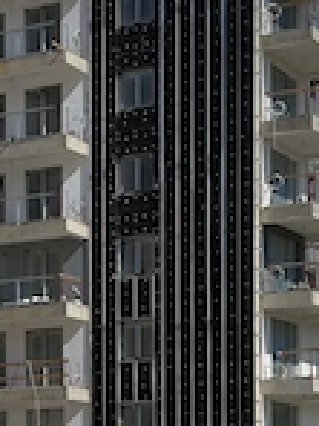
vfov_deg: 14.7
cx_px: -95
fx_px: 1597
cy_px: 489
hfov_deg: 11.1
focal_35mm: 130
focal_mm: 6.76
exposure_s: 1/16129
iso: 80
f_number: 1.78
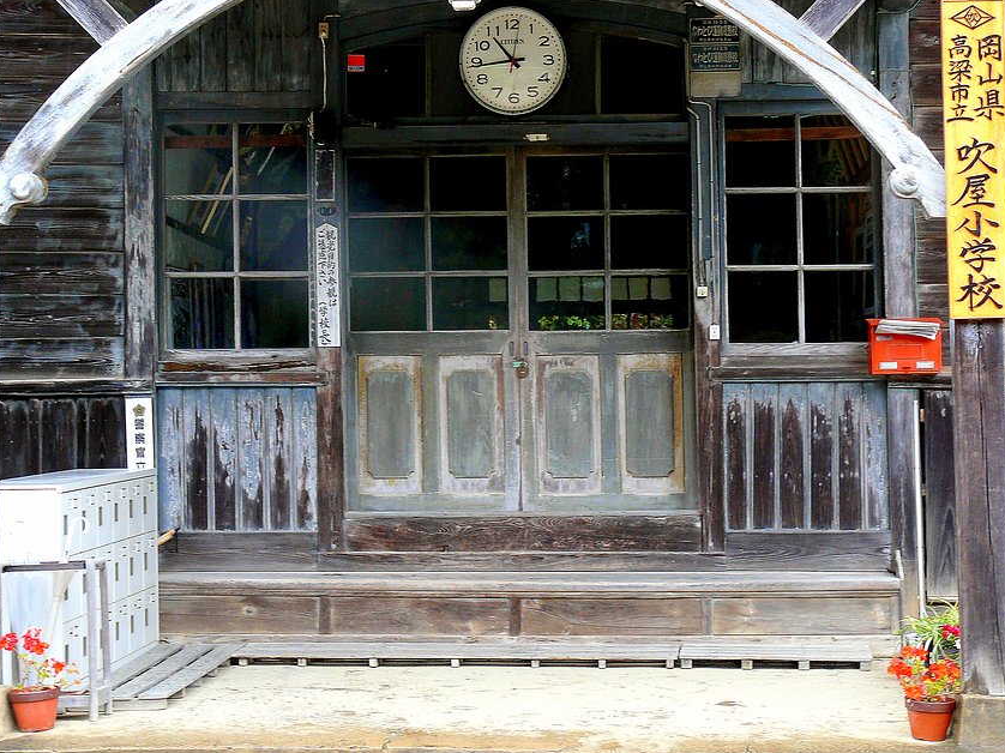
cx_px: 552
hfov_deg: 25.3
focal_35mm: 77
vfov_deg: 19.1
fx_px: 2235
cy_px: 343
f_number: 4.5
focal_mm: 13.3
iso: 100
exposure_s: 1/15
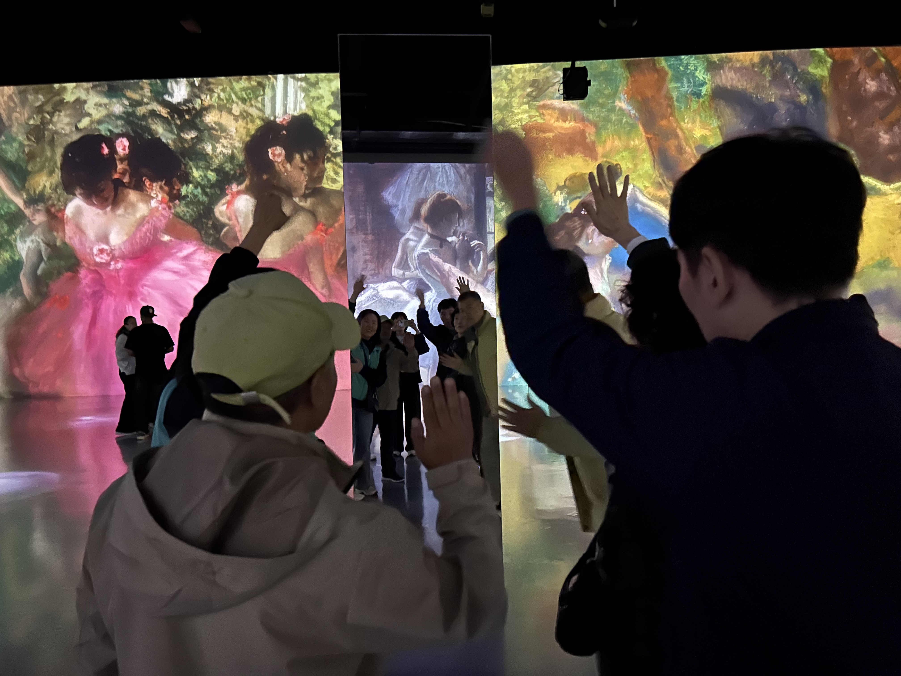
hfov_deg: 67.3
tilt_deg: -2.9
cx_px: 450
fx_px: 677
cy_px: 338
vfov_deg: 53.1
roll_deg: +0.8
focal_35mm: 26
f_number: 1.5
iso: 2000
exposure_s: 1/15
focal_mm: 5.7
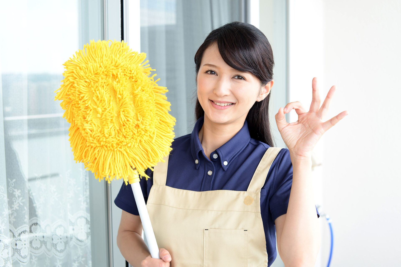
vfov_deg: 27.0
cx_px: 200
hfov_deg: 39.6
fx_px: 557
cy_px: 134
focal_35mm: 50
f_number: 5
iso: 125
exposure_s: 1/80
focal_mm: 50
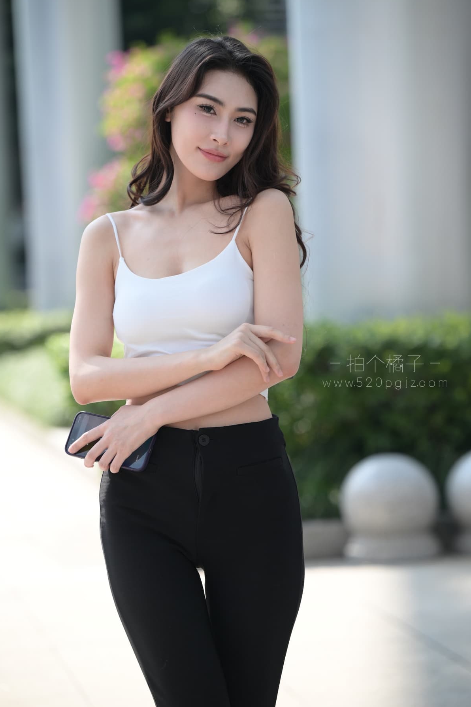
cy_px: 352
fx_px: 3061
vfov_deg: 13.2
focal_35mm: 156
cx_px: 236
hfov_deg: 8.8
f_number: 4
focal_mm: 155
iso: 160
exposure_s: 1/500
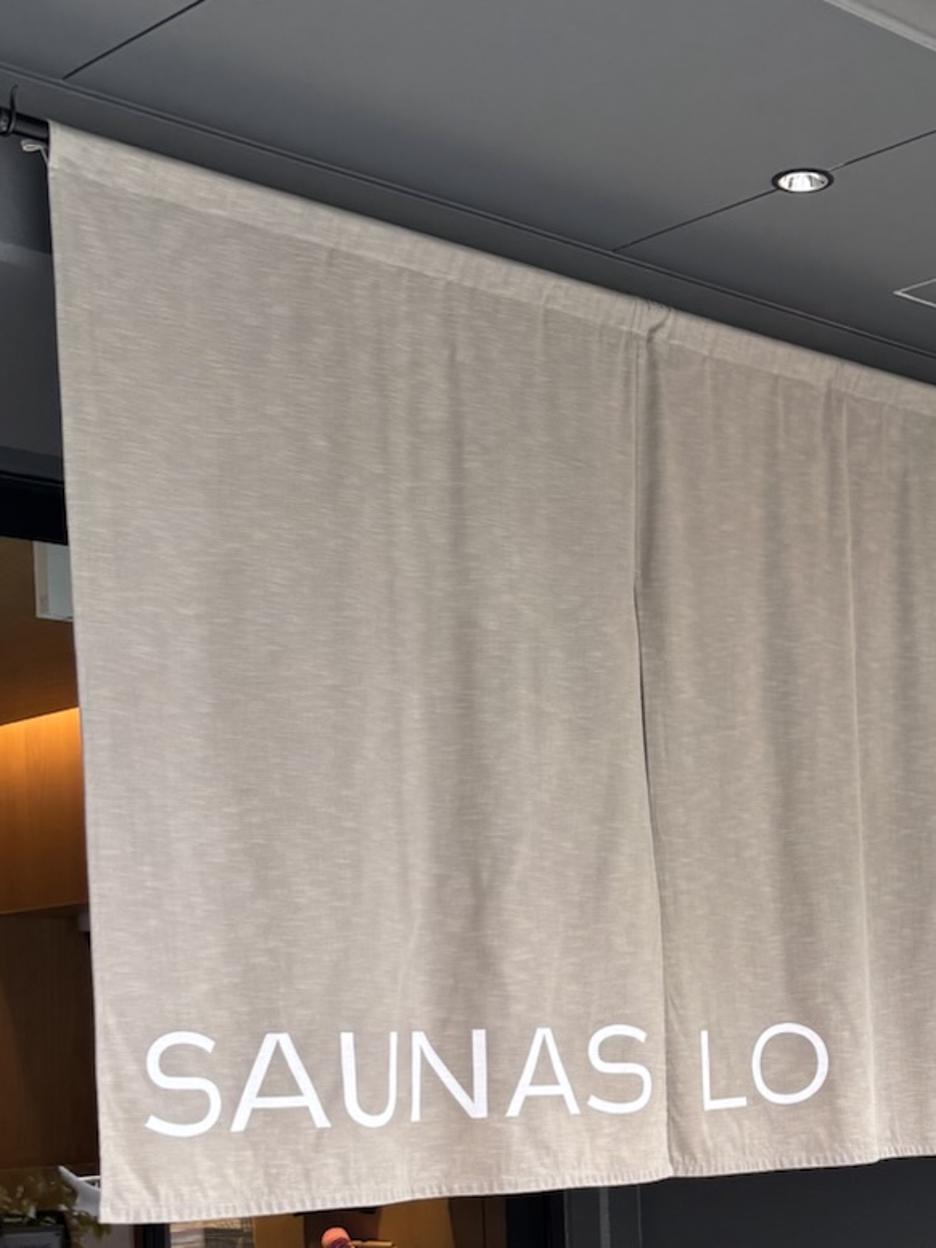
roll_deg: +2.2
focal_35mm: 67
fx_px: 2416
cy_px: 1034
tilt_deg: -2.4
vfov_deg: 28.2
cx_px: 807
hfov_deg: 21.5
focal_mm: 5.96
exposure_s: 1/162
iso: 40
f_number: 1.6
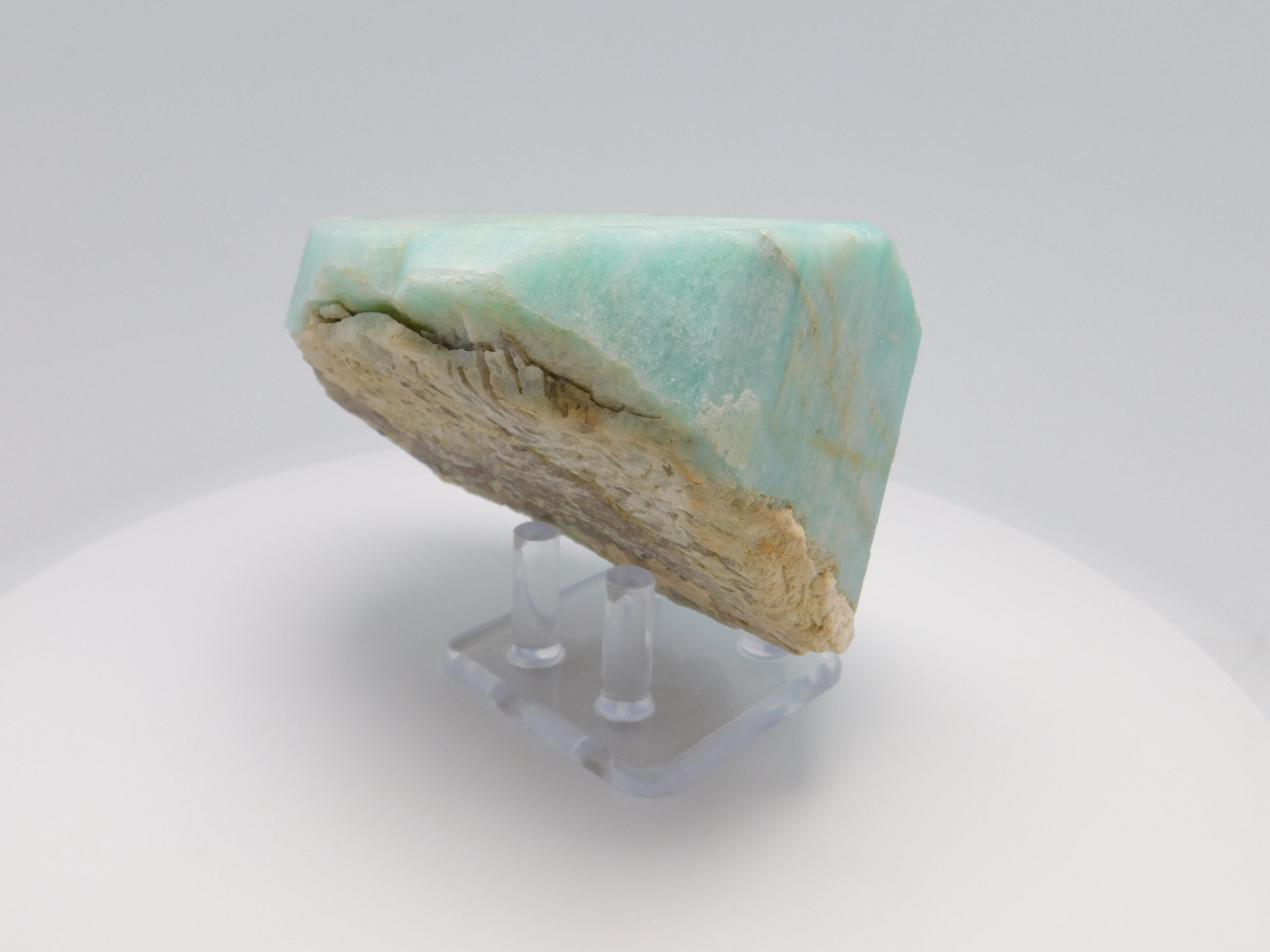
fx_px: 1101
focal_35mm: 30
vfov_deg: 46.8
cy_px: 476
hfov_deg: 60.0
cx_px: 635
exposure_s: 1/320
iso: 125
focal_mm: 5.3
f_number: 3.2
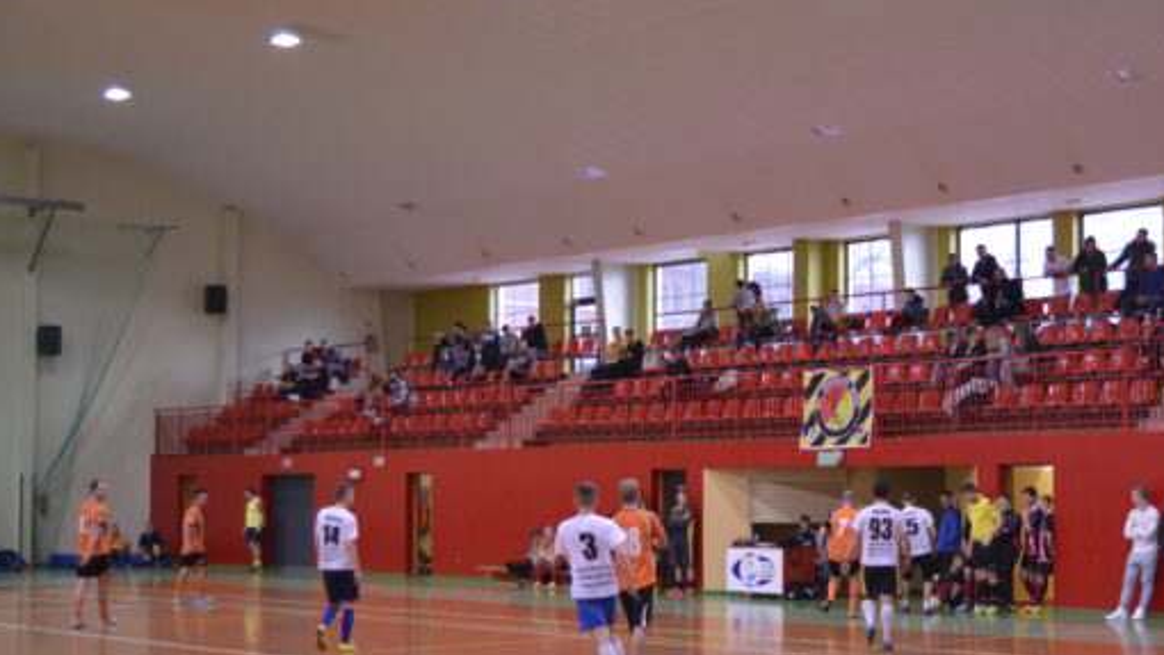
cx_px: 792
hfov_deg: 32.6
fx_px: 1969
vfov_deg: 18.9
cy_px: 417
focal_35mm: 64
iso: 450
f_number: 4
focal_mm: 27
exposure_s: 1/40
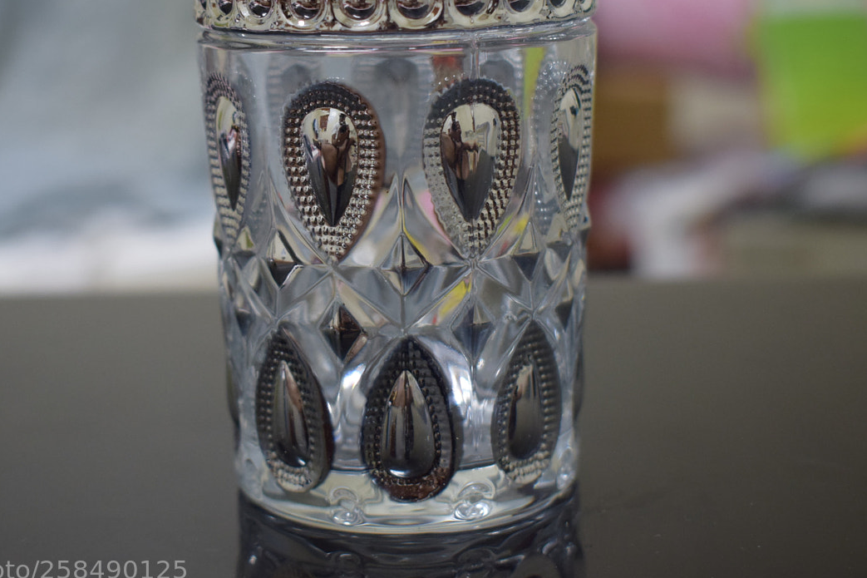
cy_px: 192
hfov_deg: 29.2
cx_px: 417
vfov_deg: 19.7
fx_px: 1661
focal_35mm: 69
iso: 800
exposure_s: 1/30
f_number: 4.2
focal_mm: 30
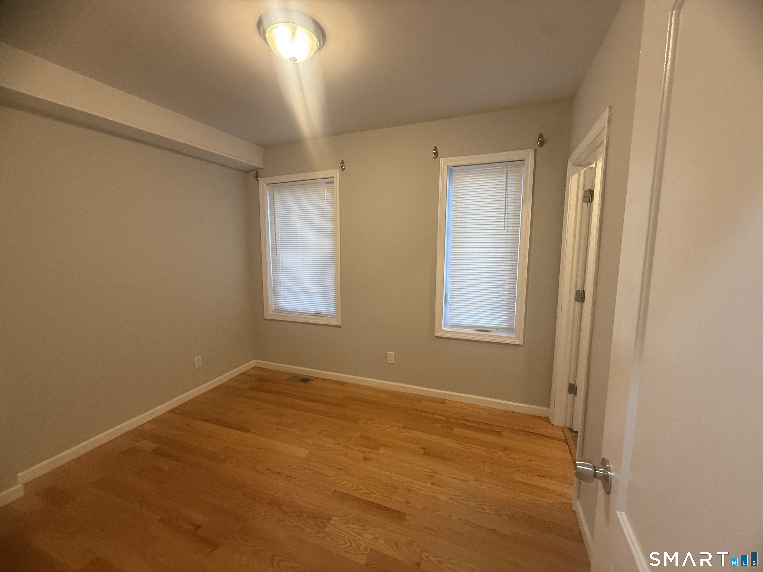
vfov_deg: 85.7
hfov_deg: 102.1
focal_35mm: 14
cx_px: 382
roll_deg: -0.3
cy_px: 286
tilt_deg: -7.2
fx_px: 309
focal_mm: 2.22
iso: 250
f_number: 2.2
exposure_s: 1/60
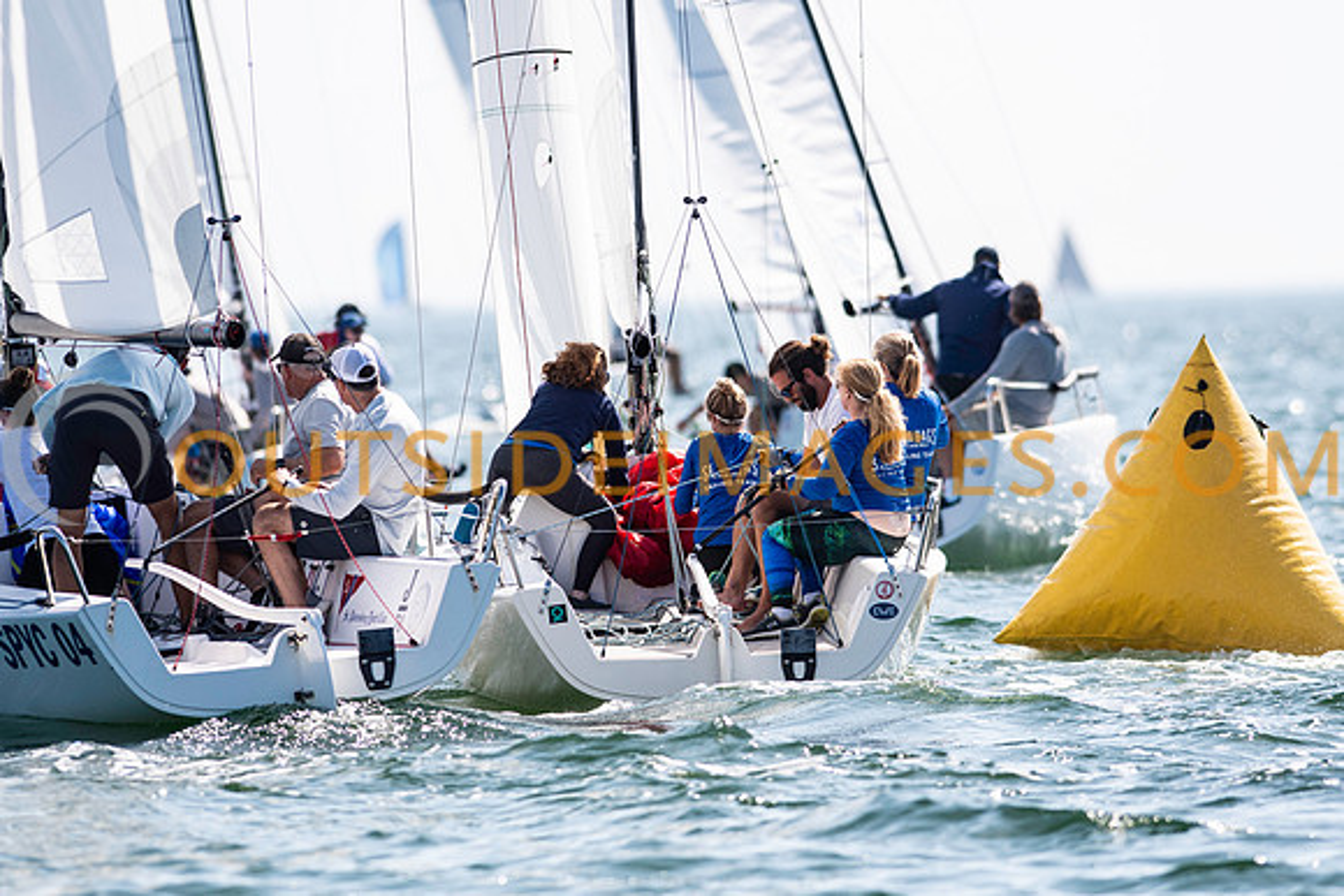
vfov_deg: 3.0
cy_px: 448
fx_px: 17060
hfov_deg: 4.5
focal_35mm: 457
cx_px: 672
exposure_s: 1/2500
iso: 200
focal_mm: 300
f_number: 5
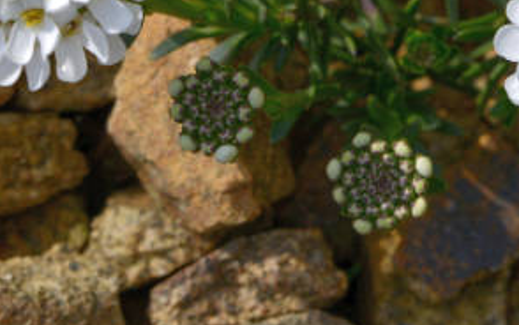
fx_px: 3778
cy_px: -233
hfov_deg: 7.8
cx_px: 475
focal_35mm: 267
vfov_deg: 4.9
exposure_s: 1/1000
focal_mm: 70
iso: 200
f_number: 9
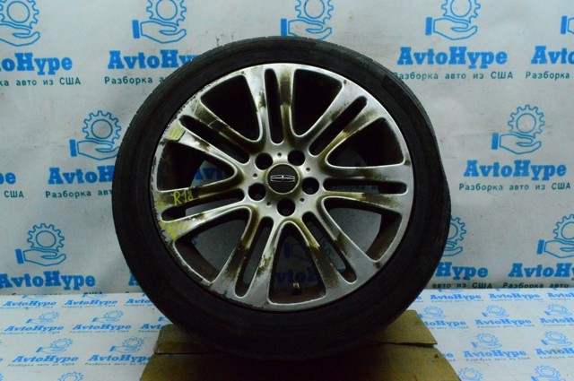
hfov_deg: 57.3
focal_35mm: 33
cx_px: 287
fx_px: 525
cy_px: 190
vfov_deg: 39.9
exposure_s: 1/80
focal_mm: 22
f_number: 25
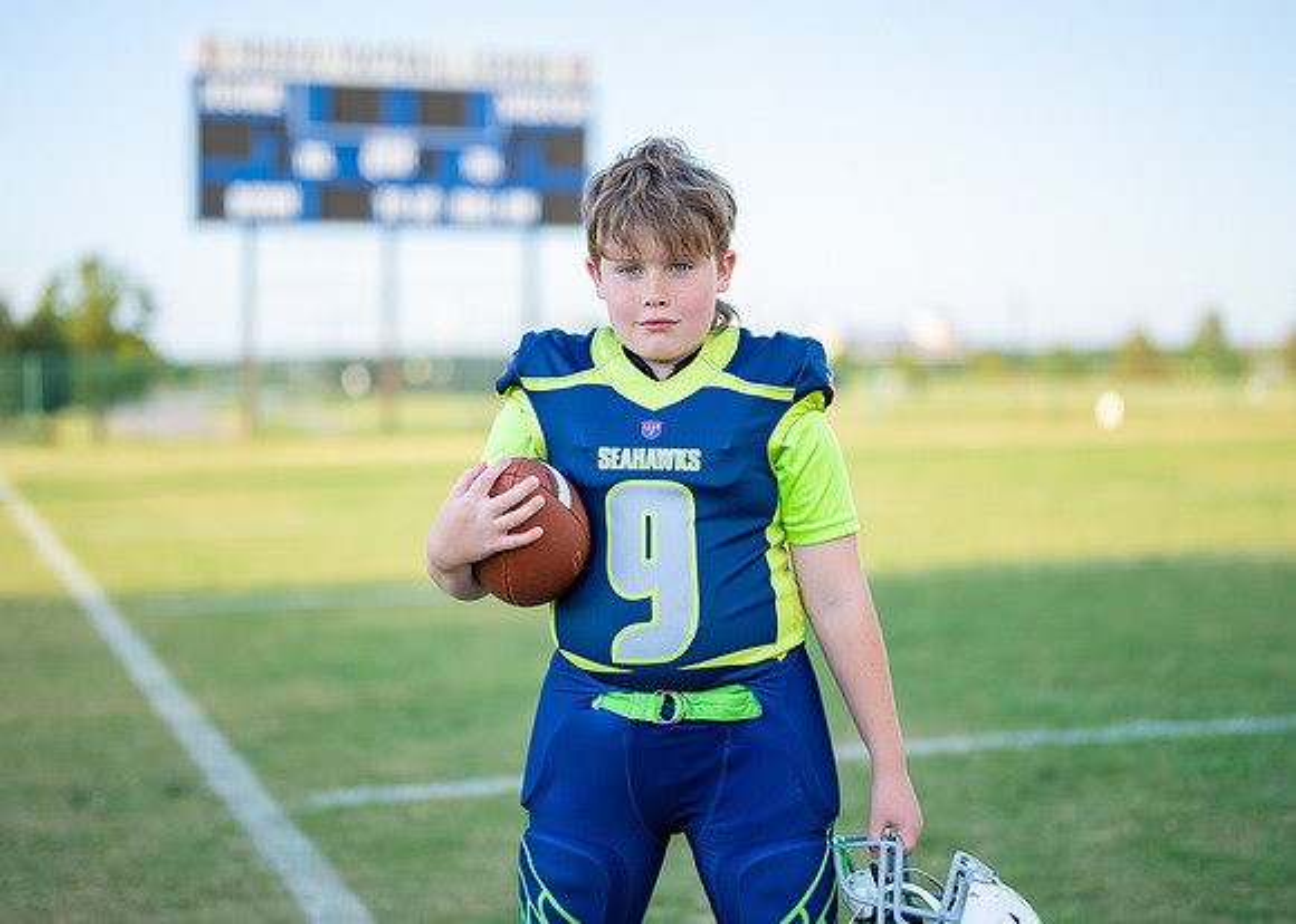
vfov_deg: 24.0
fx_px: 2178
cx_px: 635
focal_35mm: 59
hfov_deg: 33.1
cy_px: 426
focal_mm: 50
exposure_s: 1/2000
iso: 100
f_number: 1.2
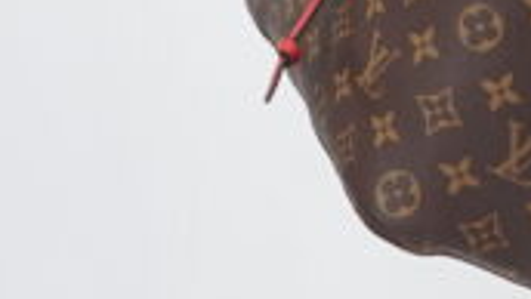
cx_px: 974
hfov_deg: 6.8
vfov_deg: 3.9
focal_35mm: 311
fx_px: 4382
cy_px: -308
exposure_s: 1/8
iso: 640
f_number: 6.3
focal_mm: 50
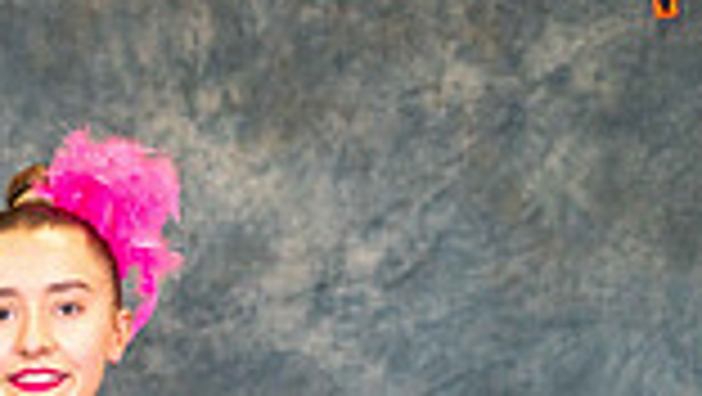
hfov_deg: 5.7
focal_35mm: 378
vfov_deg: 3.2
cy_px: 885
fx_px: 7041
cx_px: -87
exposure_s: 1/250
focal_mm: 85
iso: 500
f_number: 1.4
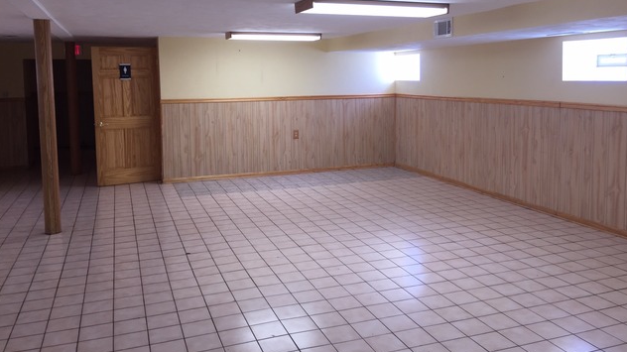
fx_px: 532
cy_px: 119
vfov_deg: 36.3
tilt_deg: -5.2
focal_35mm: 32
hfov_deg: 61.0
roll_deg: -0.6
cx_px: 314
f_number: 2.2
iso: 32
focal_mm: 4.15
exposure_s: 1/30
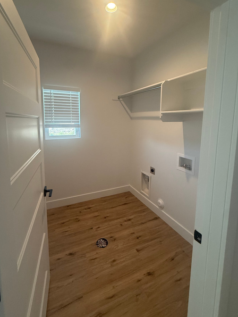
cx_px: 110
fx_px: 147
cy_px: 138
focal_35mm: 16
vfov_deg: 94.0
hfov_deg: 78.0
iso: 320
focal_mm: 2.22
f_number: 2.2
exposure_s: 1/120
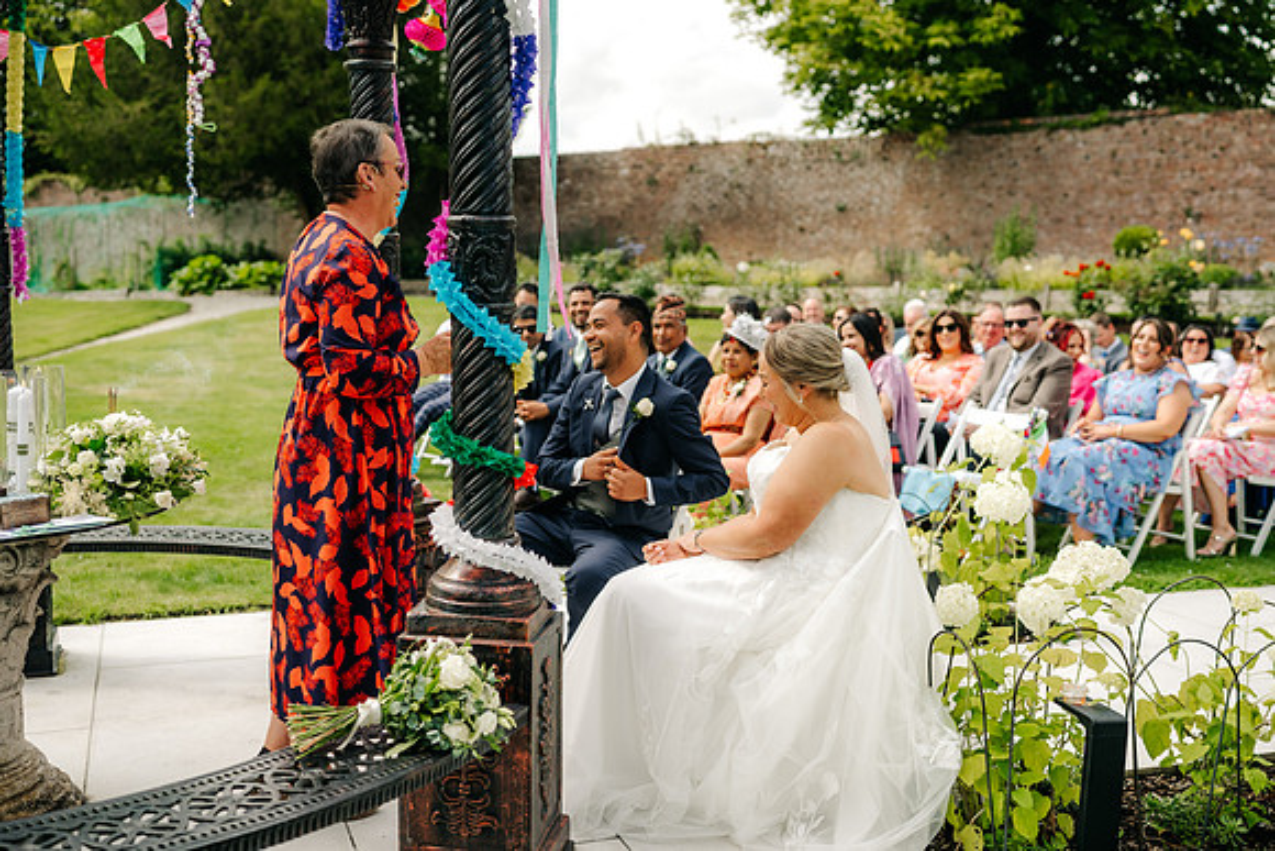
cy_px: 426
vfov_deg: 35.6
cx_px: 638
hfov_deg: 51.4
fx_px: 1324
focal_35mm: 37
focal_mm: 35
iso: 100
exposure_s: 1/2000
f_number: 2.2
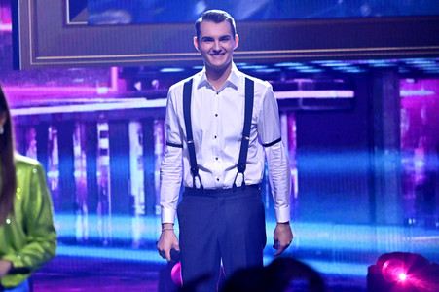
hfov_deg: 5.2
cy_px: 146
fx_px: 4874
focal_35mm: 400
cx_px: 220
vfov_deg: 3.4
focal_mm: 400
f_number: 5
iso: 5000
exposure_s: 1/640
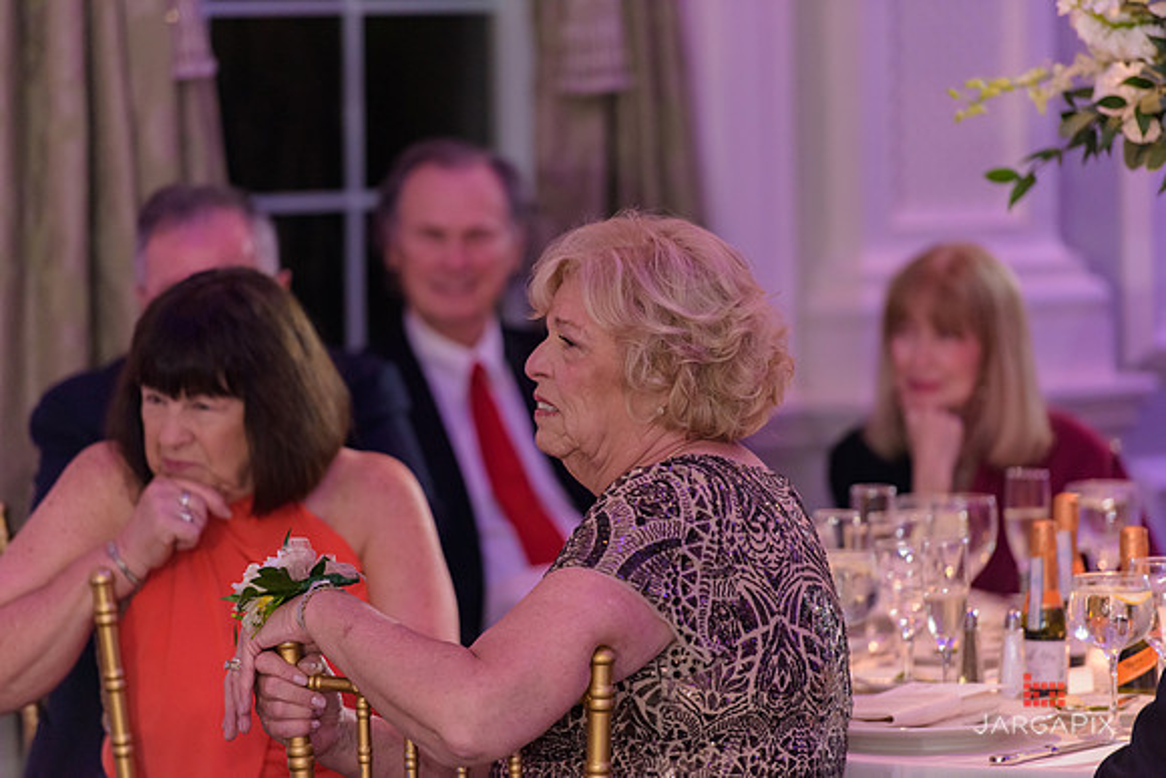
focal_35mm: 200
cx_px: 583
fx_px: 6479
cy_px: 389
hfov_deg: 10.3
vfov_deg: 6.9
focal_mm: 200
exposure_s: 1/125
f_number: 3.2
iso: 1600
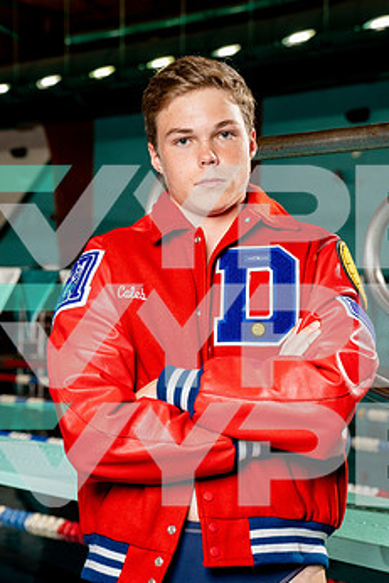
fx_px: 1473
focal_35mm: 91
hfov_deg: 15.0
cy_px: 337
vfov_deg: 22.3
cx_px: 222
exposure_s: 1/250
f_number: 5.6
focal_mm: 70
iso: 640
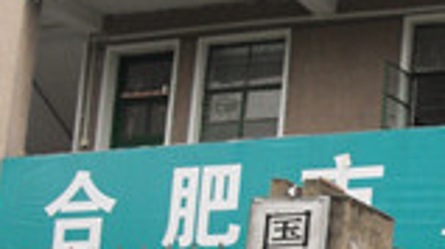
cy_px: 306
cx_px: 585
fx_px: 1414
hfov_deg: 16.8
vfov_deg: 9.9
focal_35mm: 120
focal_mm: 6.3
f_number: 3.2
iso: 100
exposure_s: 1/180
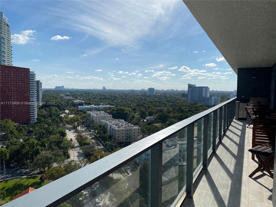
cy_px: 104
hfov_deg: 67.3
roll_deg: -1.8
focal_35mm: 26
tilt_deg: -3.2
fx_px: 207
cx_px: 138
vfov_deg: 53.1
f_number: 1.8
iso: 32
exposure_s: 1/6757
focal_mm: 4.25
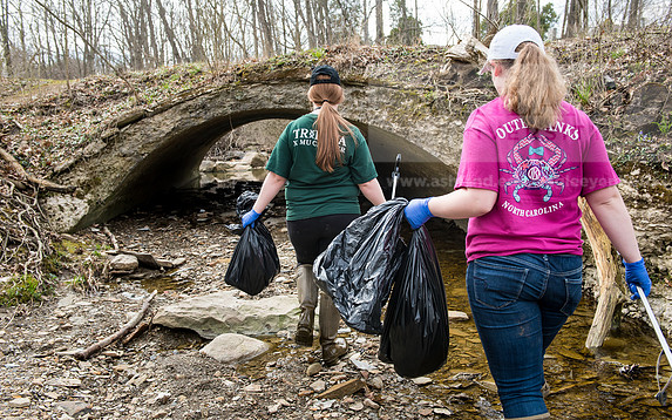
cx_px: 333
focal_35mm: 33
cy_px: 206
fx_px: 604
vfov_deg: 38.3
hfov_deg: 58.1
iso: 500
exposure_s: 1/400
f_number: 6.3
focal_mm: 32
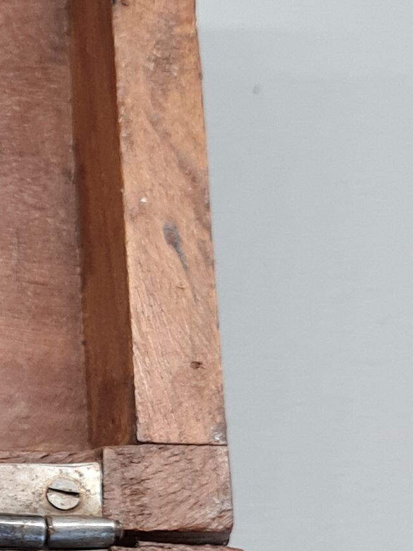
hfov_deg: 11.1
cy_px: 594
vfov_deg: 15.7
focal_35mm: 122
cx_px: -398
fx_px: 1941
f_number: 1.8
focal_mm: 5.4
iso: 250
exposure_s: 1/100
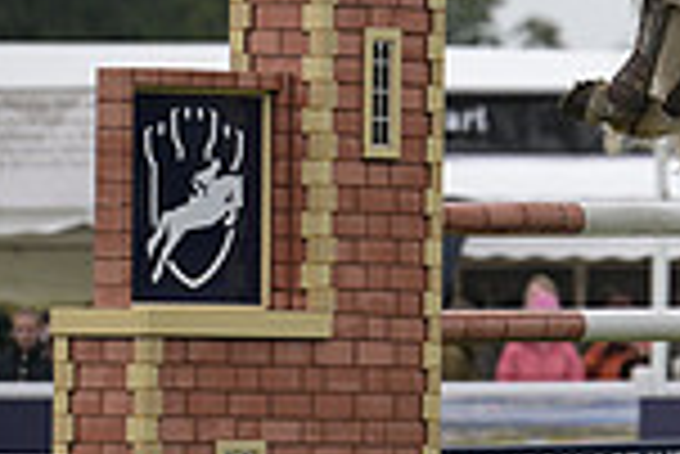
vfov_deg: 1.9
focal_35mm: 730
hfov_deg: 2.8
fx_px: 13802
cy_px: 97
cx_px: 1211
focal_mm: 190
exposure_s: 1/1250
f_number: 4
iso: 800
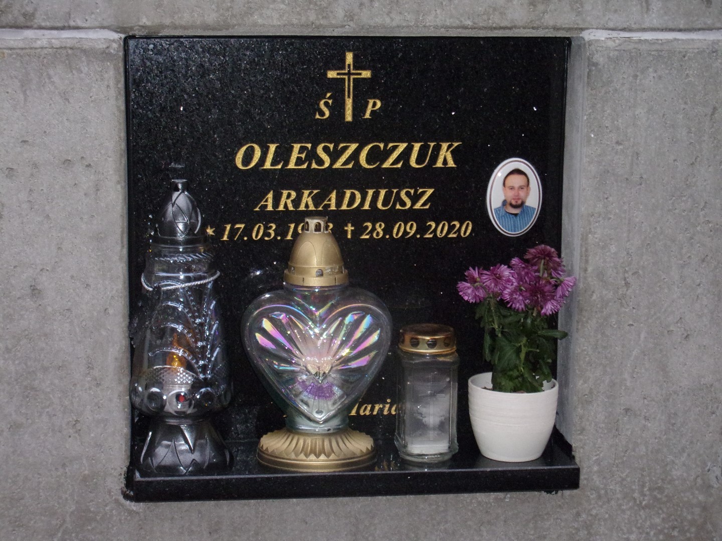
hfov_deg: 25.7
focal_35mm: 76
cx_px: 361
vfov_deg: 19.4
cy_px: 270
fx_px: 1585
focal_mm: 13.6
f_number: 4.7
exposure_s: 1/40
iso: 320
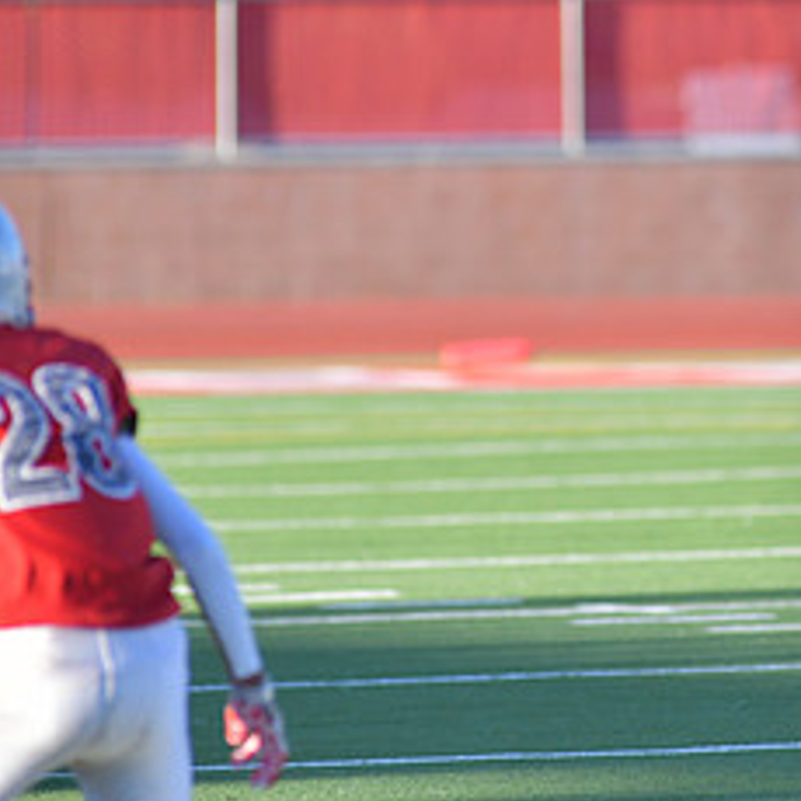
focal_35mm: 643
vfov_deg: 2.7
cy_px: 284
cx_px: 871
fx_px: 16833
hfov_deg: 2.7
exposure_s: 1/3200
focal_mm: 300
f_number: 5
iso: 800
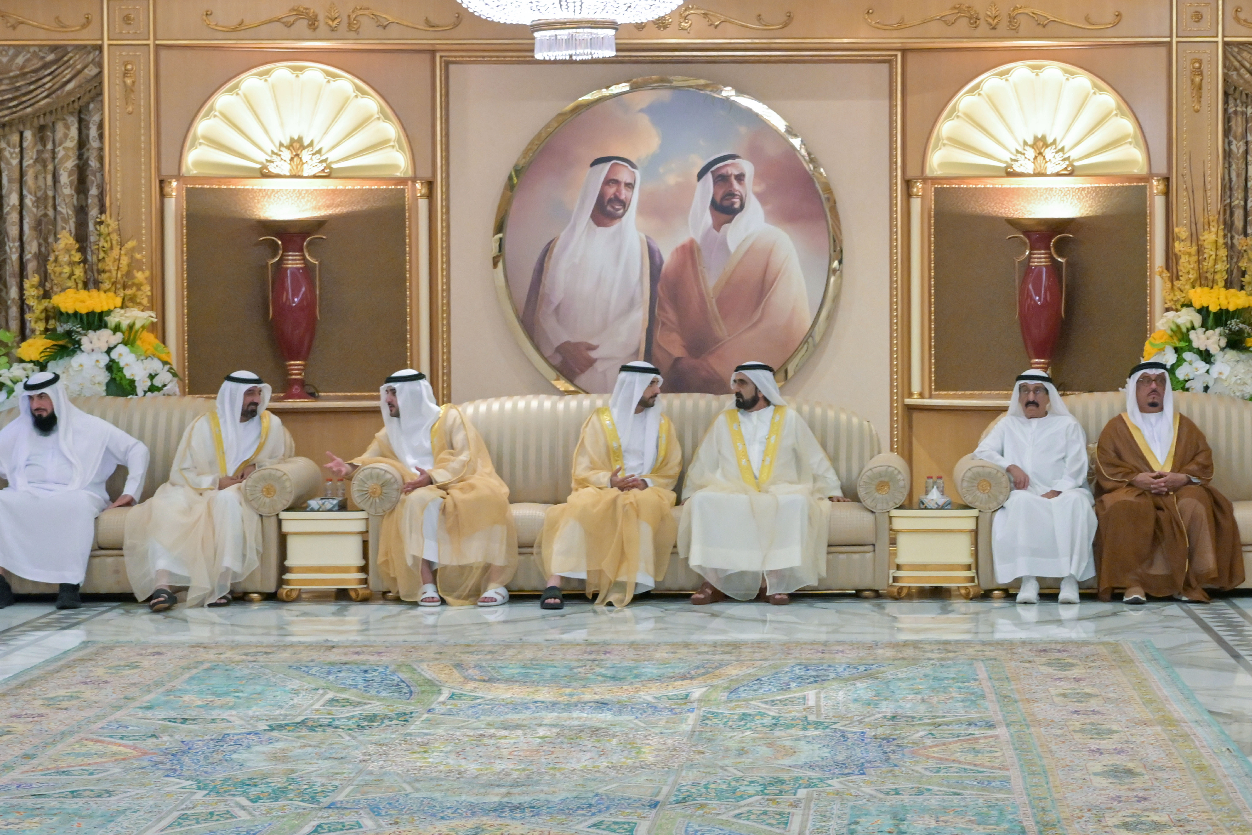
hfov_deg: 50.7
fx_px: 1321
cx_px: 626
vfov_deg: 35.1
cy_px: 418
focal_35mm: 38
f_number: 5.6
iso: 2500
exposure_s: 1/125
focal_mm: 38
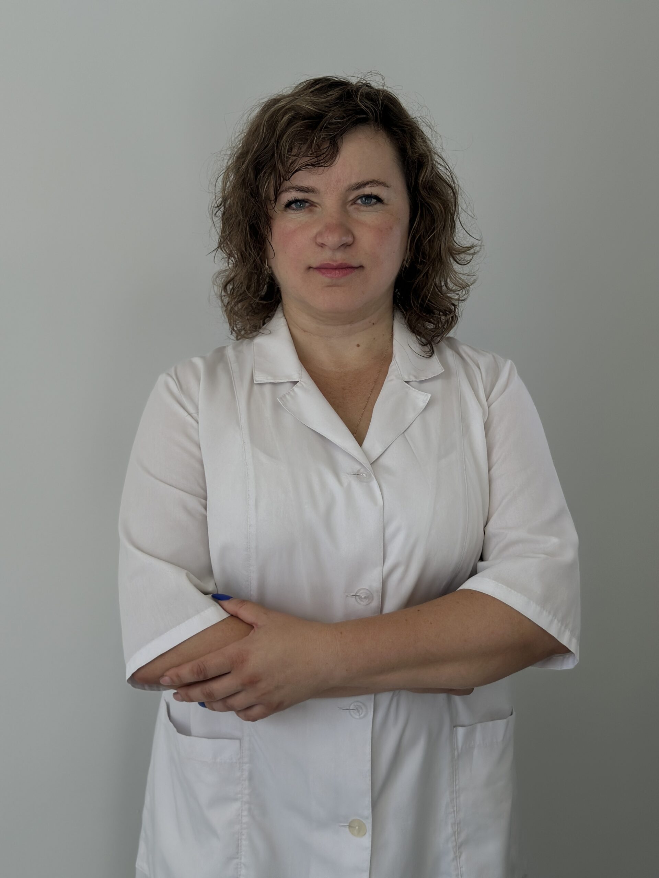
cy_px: 439
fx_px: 1218
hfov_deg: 30.3
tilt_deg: -9.4
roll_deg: +0.7
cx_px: 330
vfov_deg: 39.7
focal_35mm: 48
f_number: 1.78
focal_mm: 6.86
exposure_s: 1/980
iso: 80
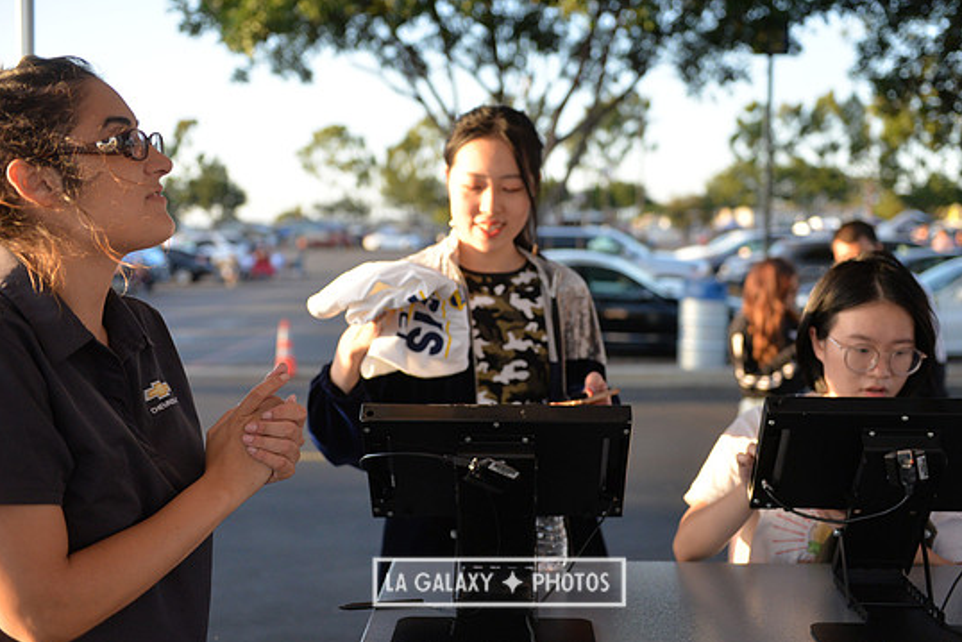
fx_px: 1096
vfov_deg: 32.6
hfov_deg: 47.4
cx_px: 499
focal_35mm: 41
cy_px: 314
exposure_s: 1/4000
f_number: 2.8
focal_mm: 38
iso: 1800
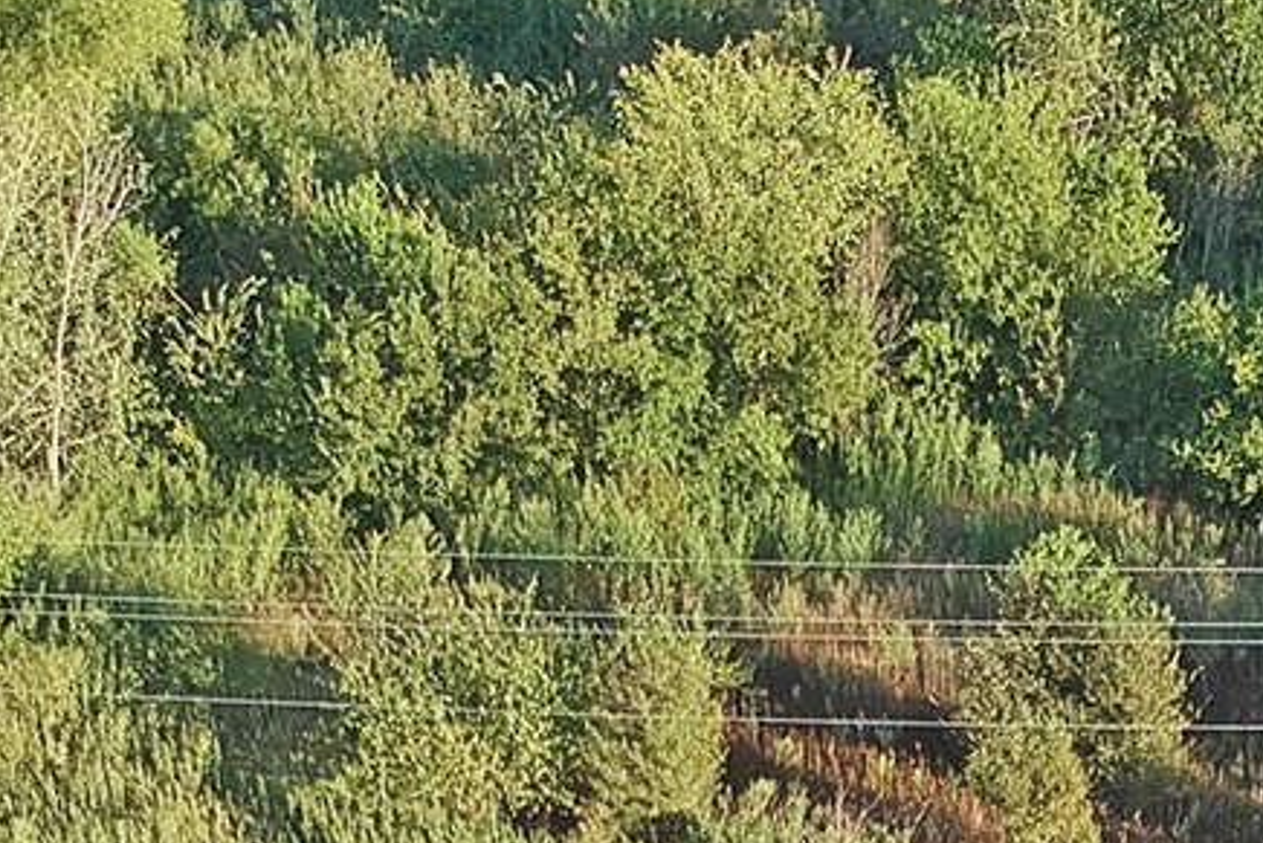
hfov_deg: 16.2
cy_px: 1964
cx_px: 1425
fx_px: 4281
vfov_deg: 10.0
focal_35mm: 122
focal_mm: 4.49
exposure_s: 1/240
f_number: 2.6
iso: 100
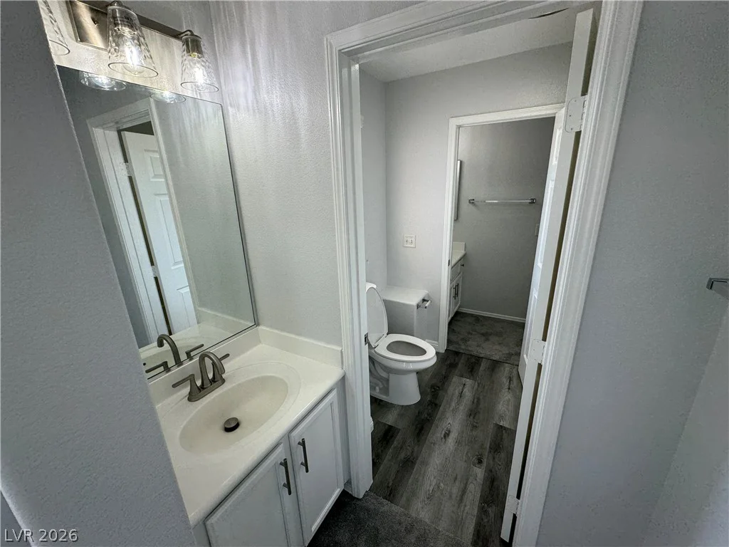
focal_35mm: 14
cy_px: 274
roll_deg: +2.1
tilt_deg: -17.3
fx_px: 295
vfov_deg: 85.7
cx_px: 364
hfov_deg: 102.1
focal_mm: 2.22
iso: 40
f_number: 2.2
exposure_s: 1/157
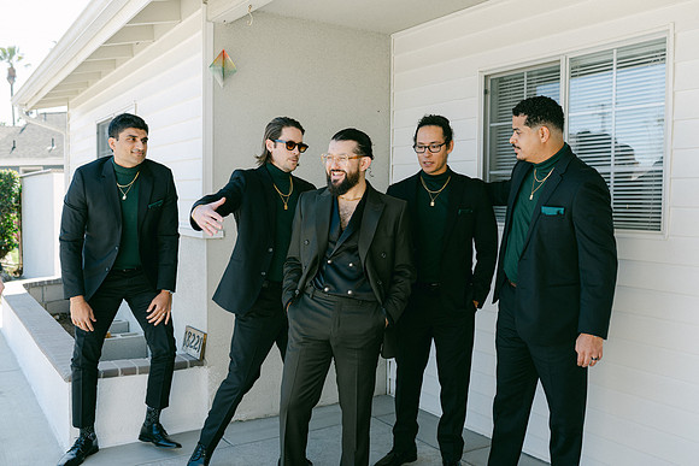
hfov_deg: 54.4
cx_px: 350
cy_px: 233
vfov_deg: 37.9
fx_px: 680
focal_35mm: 35
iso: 80
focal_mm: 35
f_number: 4
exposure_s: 1/320
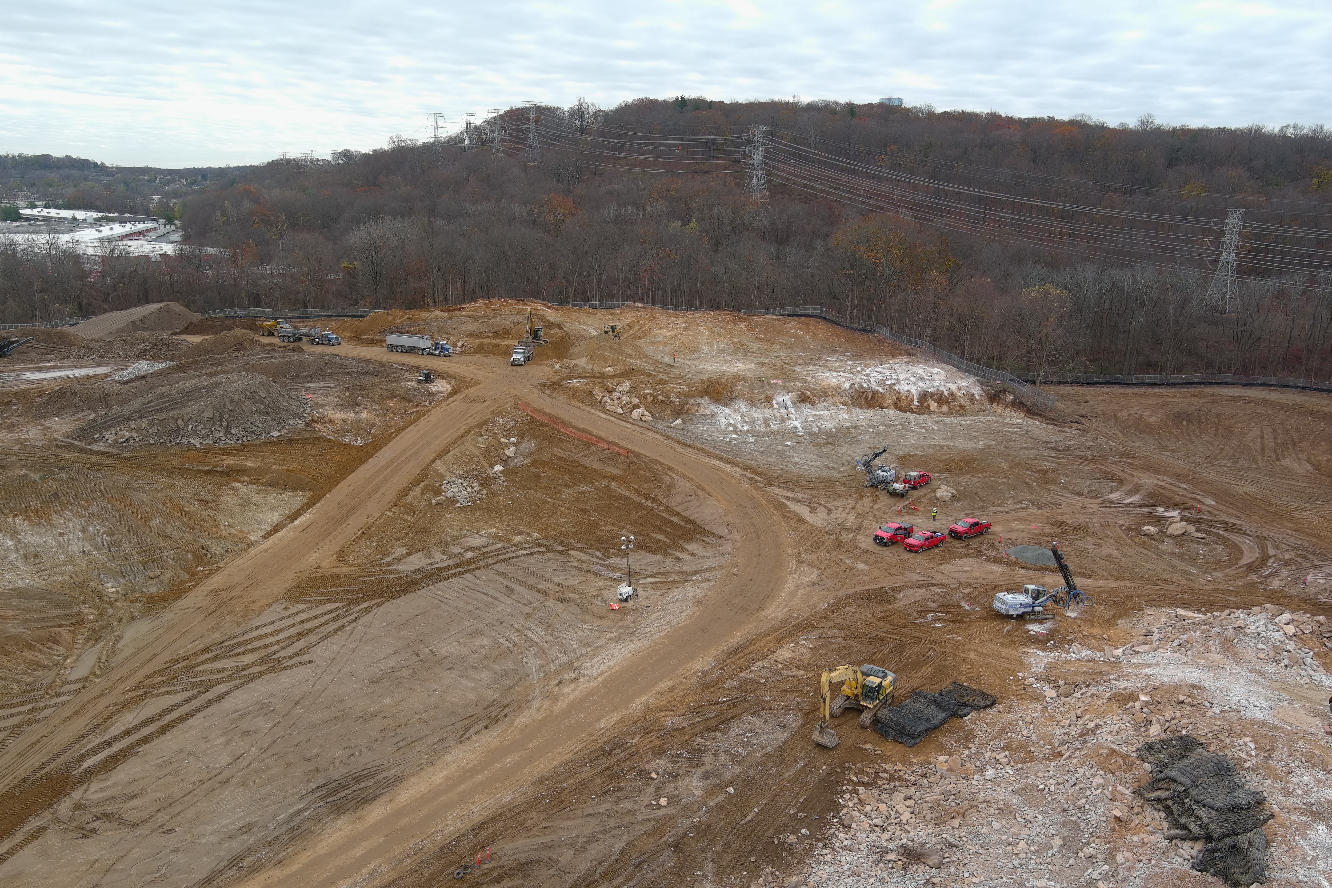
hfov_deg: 63.7
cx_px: 666
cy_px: 444
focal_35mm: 29
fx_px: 1073
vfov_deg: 45.0
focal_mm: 10.57
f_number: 2.8
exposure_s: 1/320
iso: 100
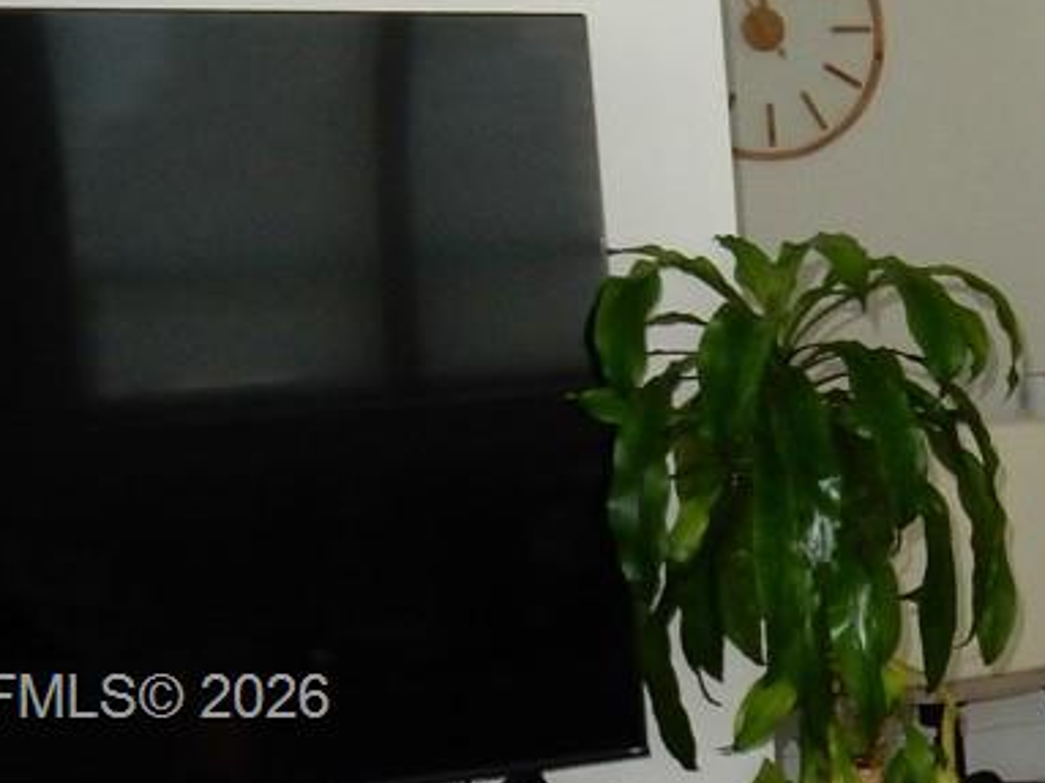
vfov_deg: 15.5
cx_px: 1517
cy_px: 704
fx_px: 2837
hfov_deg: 18.7
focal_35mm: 94
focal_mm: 4.5
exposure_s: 1/30
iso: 220
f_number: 3.7
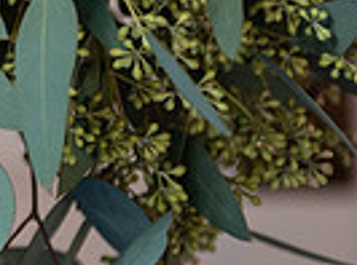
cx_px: -290
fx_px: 2684
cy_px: -4
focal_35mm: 261
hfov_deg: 7.4
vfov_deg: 5.7
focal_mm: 62
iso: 1000
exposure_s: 1/160
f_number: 2.8
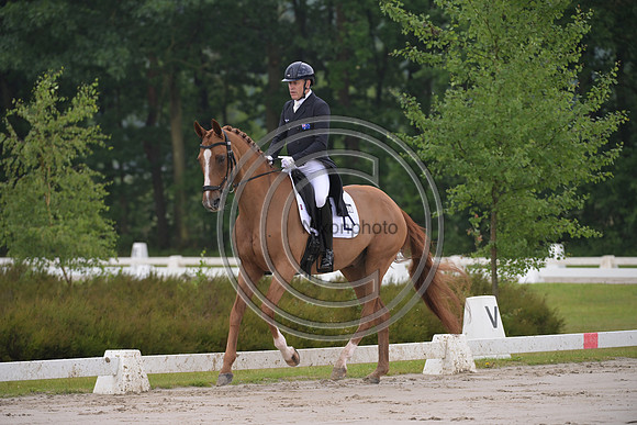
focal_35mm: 240
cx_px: 318
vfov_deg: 5.7
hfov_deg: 8.6
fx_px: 4247
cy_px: 212
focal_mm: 240
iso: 1400
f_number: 5
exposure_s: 1/1250
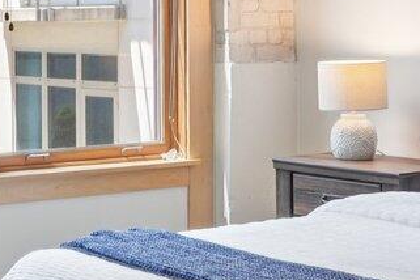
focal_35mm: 105
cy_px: 14
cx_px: 22
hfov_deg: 19.0
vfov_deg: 12.9
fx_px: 1227
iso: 320
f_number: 8
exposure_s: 1/25
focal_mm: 16.5
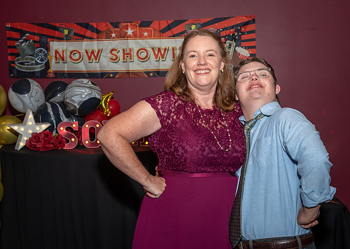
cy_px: 117
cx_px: 177
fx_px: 539
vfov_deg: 26.1
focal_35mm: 54
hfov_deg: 35.9
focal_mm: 31
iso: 400
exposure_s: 1/250
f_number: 7.1
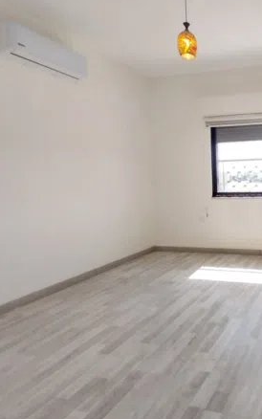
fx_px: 251
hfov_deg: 43.1
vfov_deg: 79.3
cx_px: 287
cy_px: 185
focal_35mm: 22
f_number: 2.2
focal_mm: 1.3
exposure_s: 1/100
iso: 80
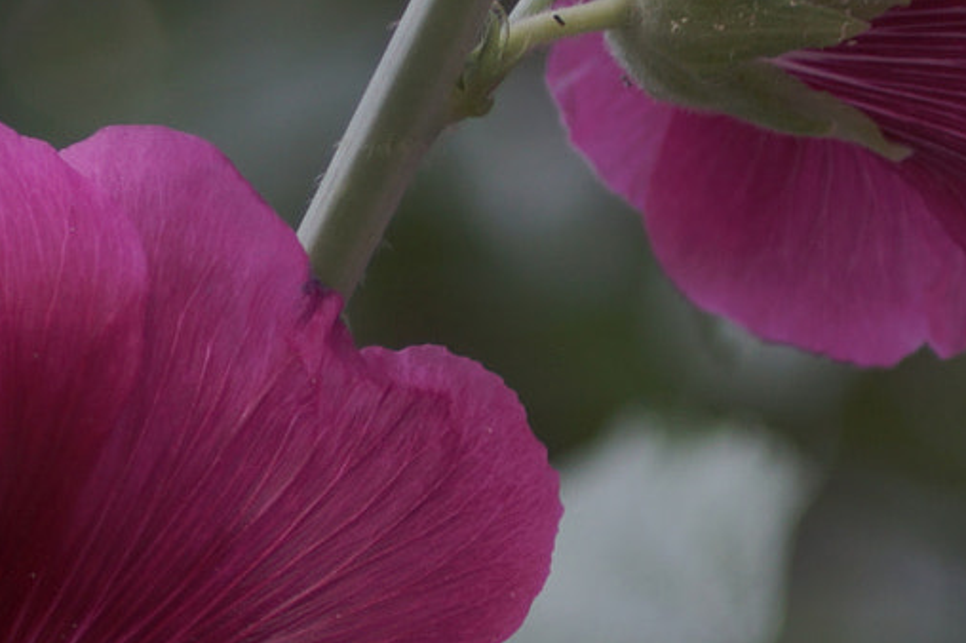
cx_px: 17
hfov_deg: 5.8
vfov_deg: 3.9
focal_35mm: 355
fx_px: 9508
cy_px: 824
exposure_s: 1/60
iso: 50
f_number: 4
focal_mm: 75
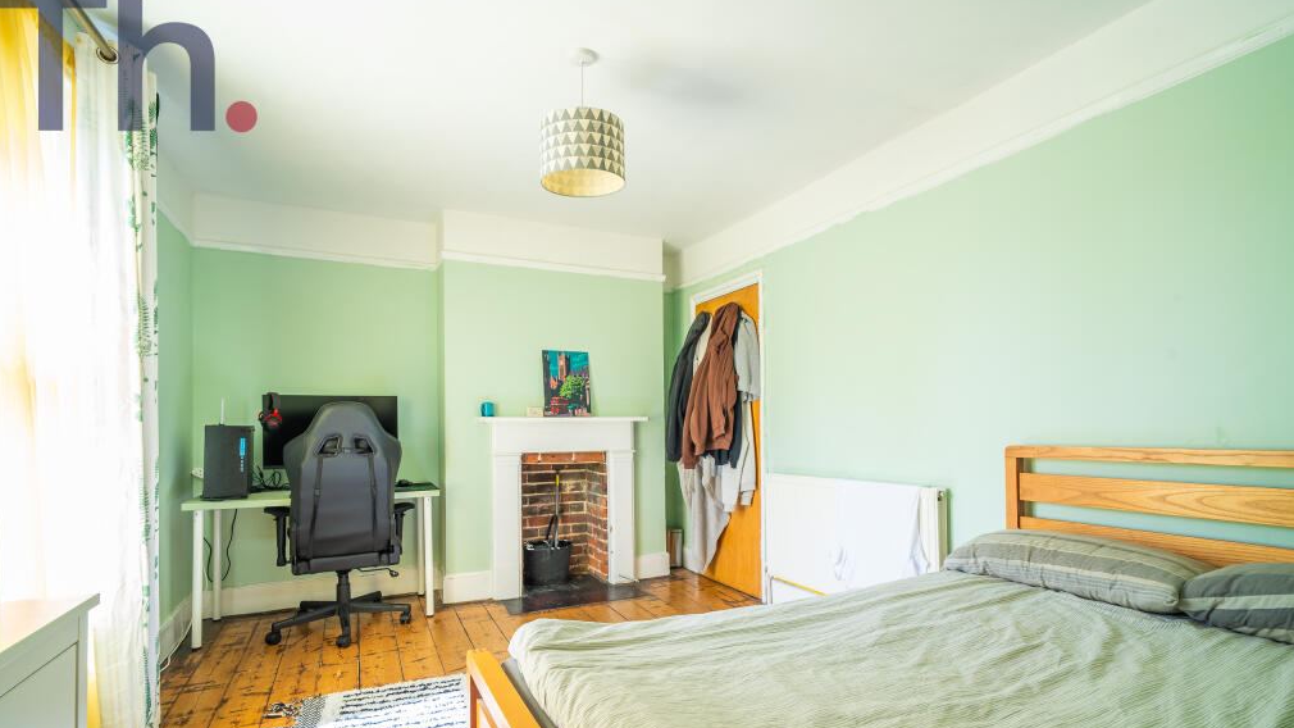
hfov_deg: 95.9
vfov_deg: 63.5
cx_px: 651
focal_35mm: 17
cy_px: 424
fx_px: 583
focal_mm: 16
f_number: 8
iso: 64
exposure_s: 1/3
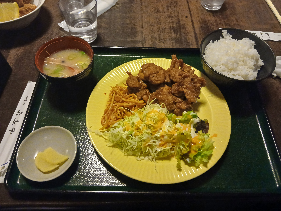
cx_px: 140
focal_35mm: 26
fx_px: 211
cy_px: 106
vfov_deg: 53.1
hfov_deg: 67.3
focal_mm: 3.86
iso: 500
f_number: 1.8
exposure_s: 1/20
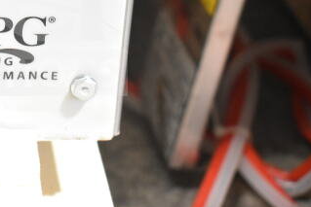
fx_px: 942
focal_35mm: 109
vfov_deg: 12.5
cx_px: 18
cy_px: 19
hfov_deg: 18.4
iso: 4000
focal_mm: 38
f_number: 4.8
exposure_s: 1/60
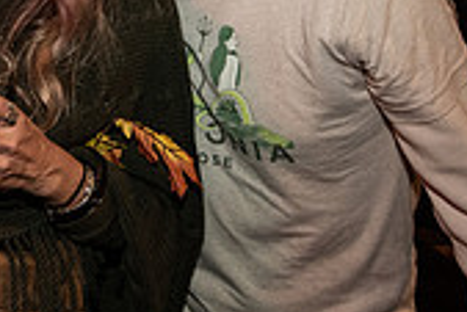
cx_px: 112
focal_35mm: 53
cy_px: -77
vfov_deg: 23.1
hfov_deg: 36.5
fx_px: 688
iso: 2000
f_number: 3.5
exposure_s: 1/60
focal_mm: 14
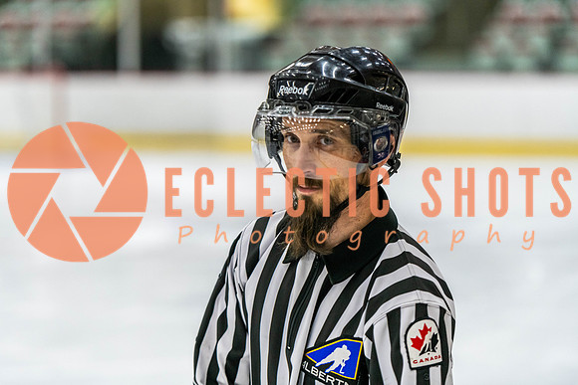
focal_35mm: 135
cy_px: 192
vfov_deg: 10.2
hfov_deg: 15.2
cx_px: 289
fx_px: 2168
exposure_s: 1/640
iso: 2500
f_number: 2.8
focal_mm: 135
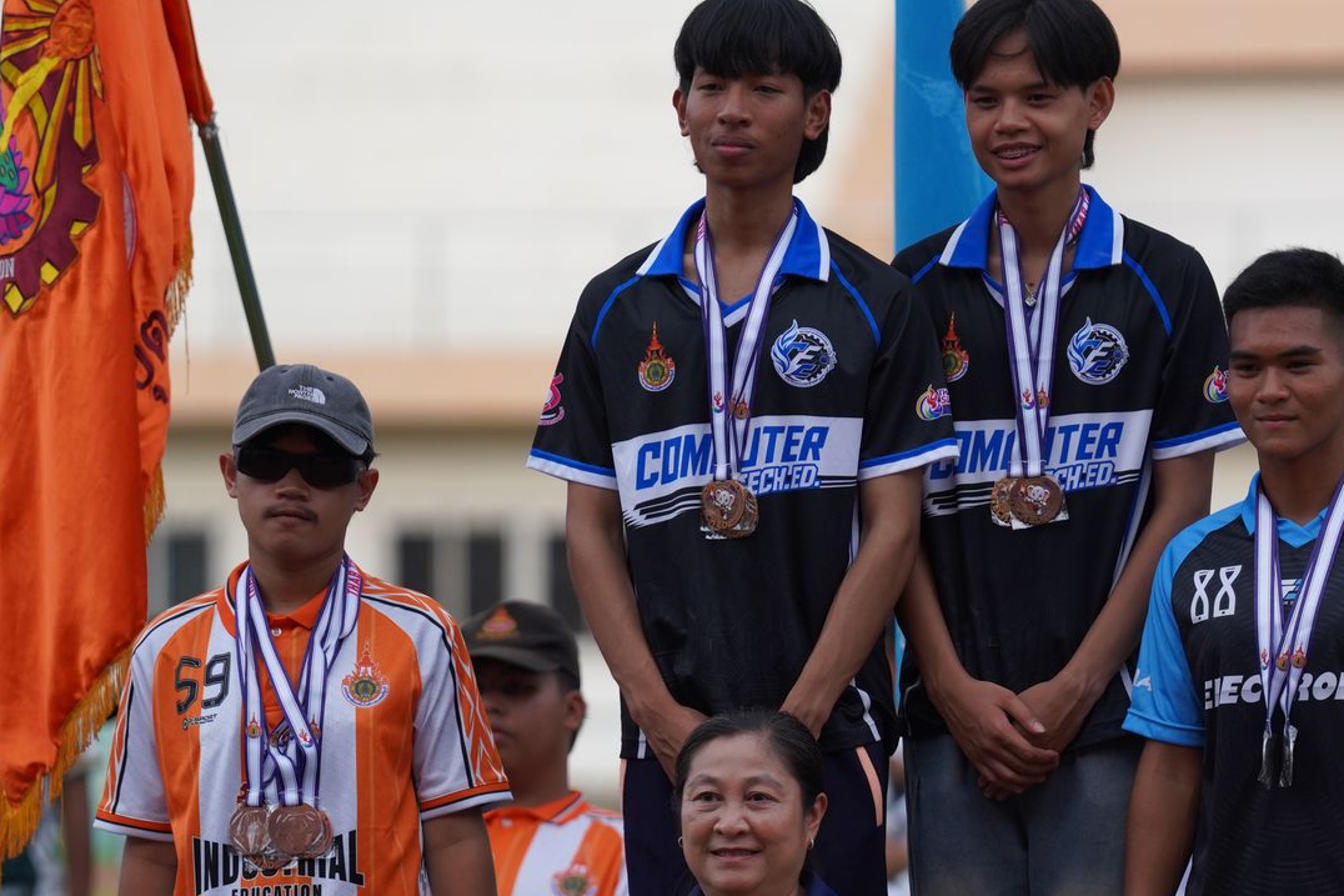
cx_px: 914
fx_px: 13474
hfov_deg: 5.7
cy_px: 773
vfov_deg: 3.8
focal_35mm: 361
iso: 500
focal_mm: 185
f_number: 2.8
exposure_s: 1/2000
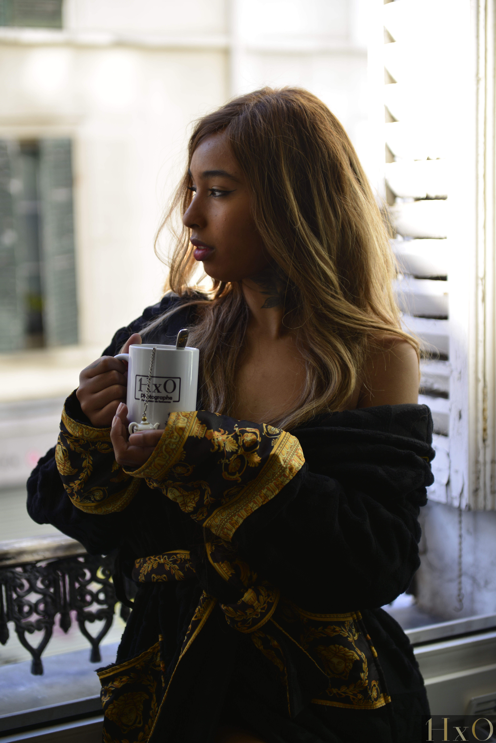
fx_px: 1445
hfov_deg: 19.5
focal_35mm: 70
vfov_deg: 28.8
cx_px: 248
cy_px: 372
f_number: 2.8
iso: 100
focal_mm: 70
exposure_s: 1/160
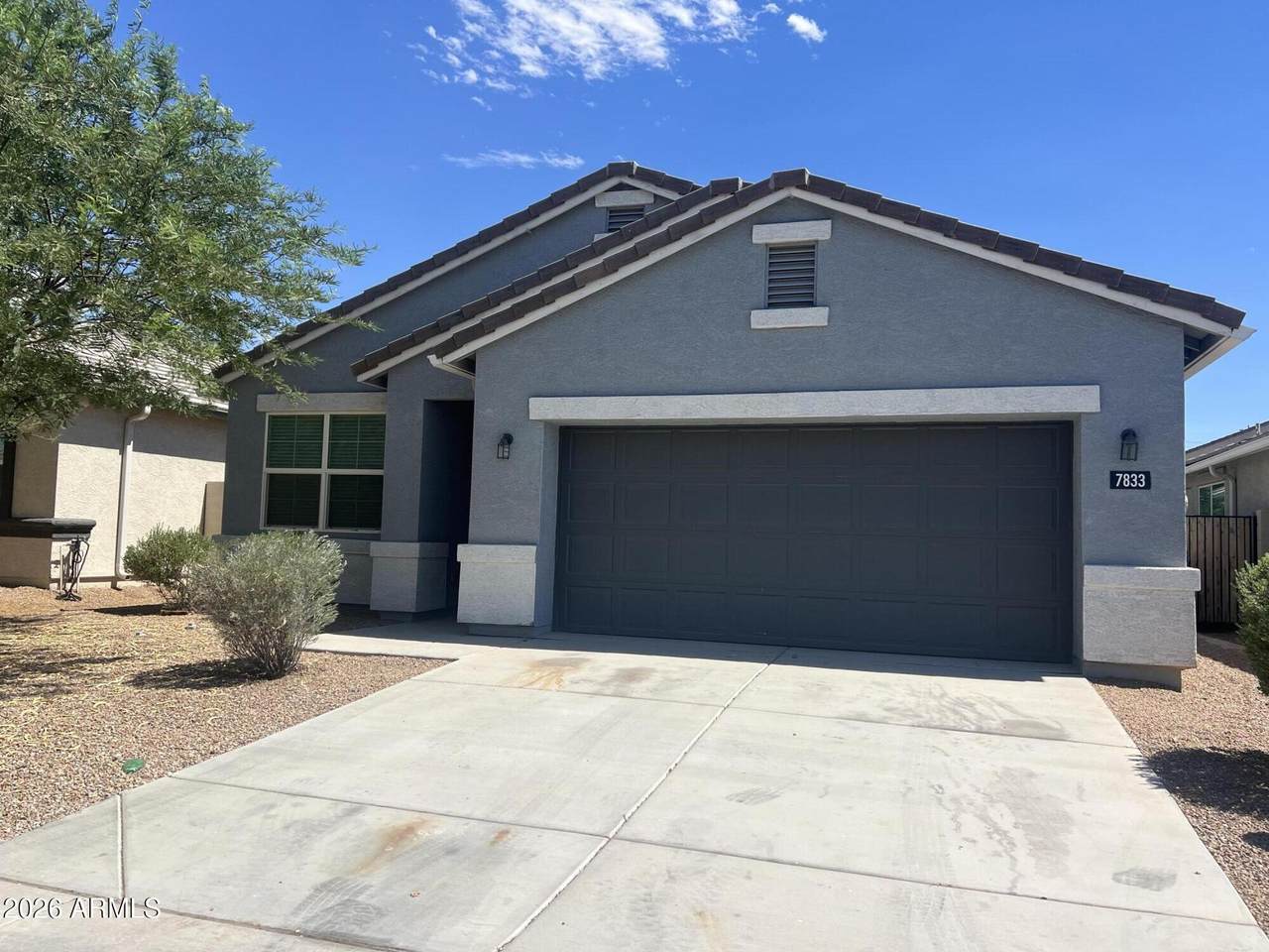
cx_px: 634
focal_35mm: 26
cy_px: 476
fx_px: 953
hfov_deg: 67.3
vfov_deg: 53.1
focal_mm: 5.7
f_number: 1.5
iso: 50
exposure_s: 1/4444
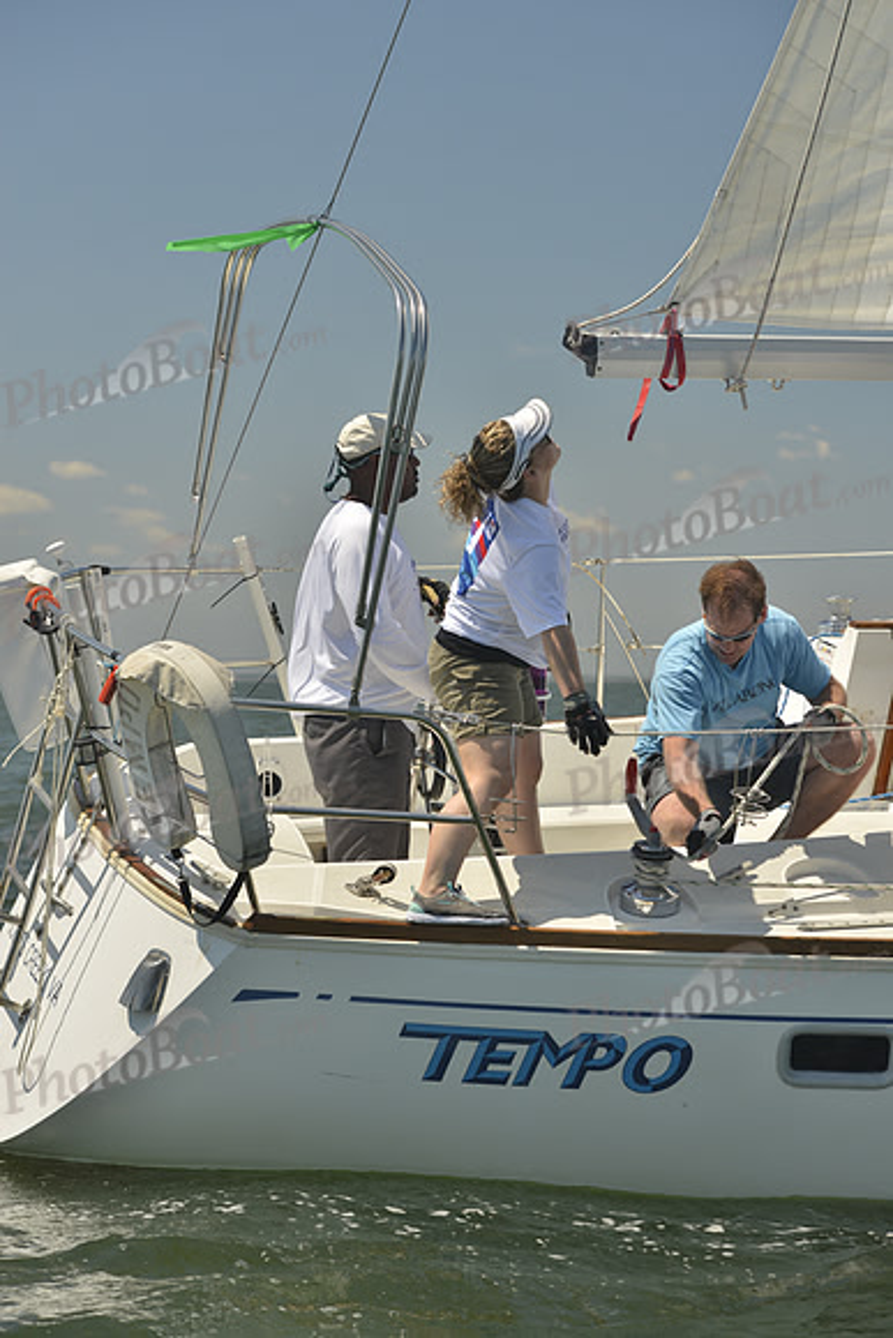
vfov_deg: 22.6
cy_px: 669
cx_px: 446
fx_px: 3346
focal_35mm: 90
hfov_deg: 15.2
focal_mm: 90
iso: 200
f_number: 6.3
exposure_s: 1/640
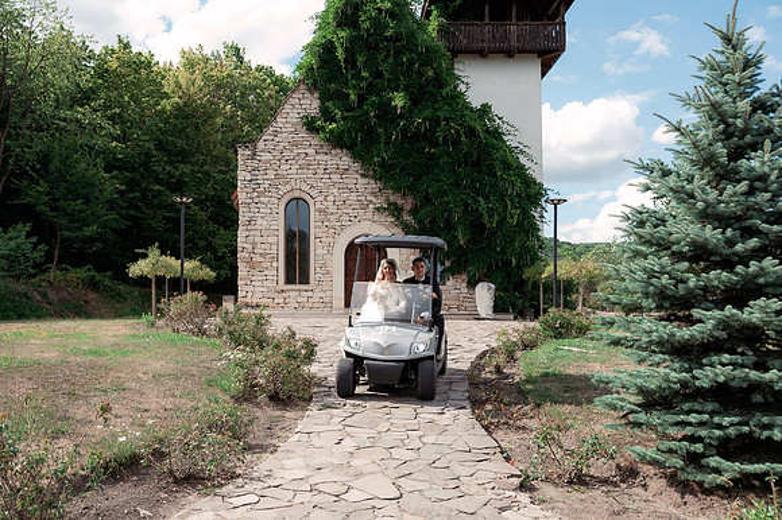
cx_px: 343
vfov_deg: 41.4
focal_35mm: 32
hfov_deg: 59.1
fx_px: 687
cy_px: 290
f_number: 5
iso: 160
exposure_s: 1/320
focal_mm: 28
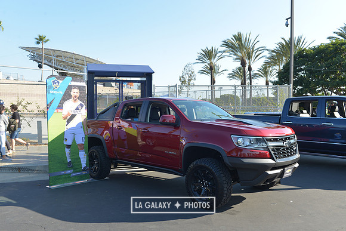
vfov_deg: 42.3
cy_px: 116
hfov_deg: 60.3
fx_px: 298
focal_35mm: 31
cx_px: 173
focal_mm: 31
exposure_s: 1/100
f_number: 8
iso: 100
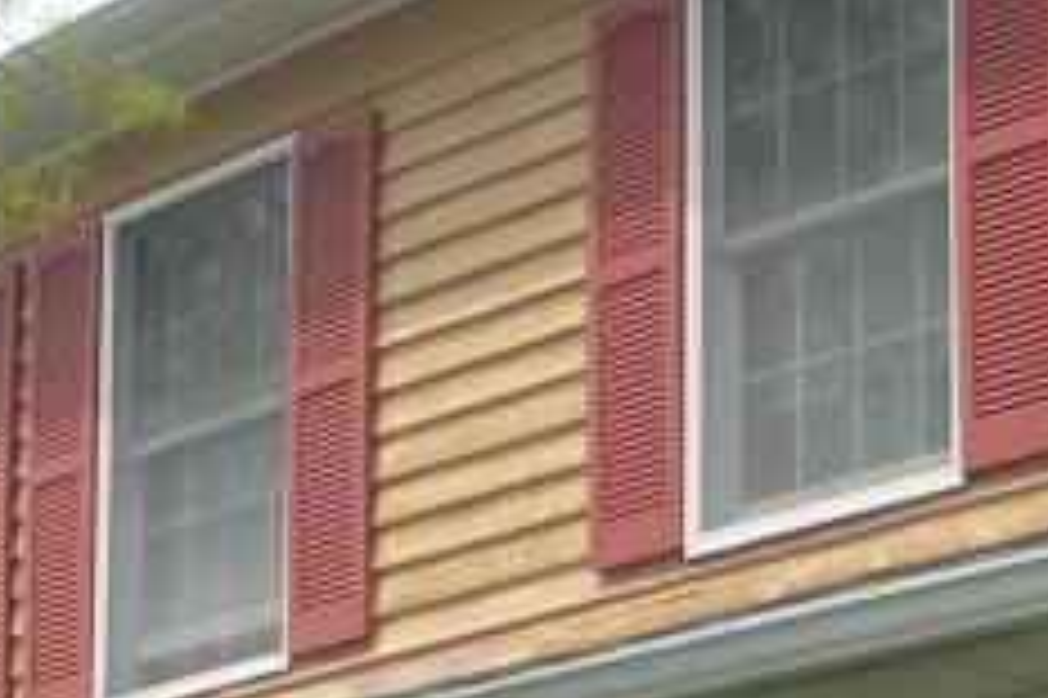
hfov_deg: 12.8
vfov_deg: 8.5
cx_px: 292
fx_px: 4654
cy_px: 851
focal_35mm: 160
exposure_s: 1/572
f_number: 3.5
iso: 92
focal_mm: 6.3
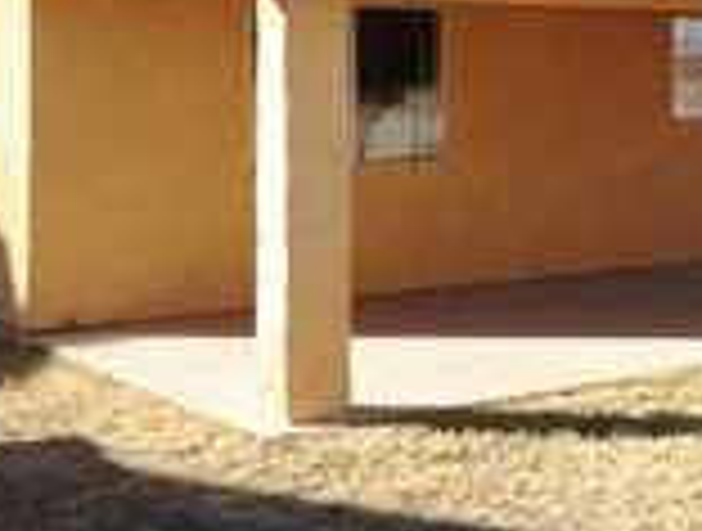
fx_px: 1485
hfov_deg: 25.7
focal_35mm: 73
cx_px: 639
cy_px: 40
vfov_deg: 19.8
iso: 50
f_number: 2.4
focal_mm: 4.13
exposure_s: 1/919
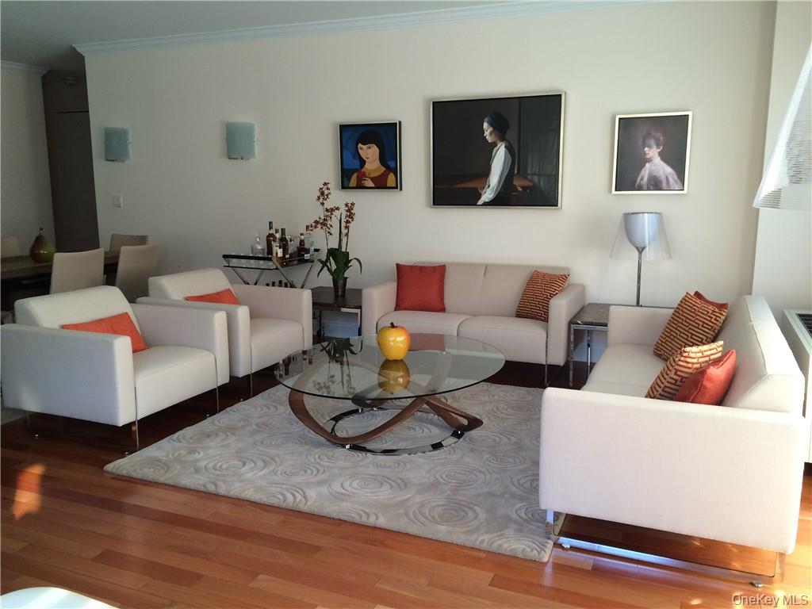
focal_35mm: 29
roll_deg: +0.3
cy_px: 304
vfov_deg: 48.2
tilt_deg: -10.3
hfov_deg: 61.7
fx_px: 680
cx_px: 406
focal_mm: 4.15
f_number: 2.2
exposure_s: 1/30
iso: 40
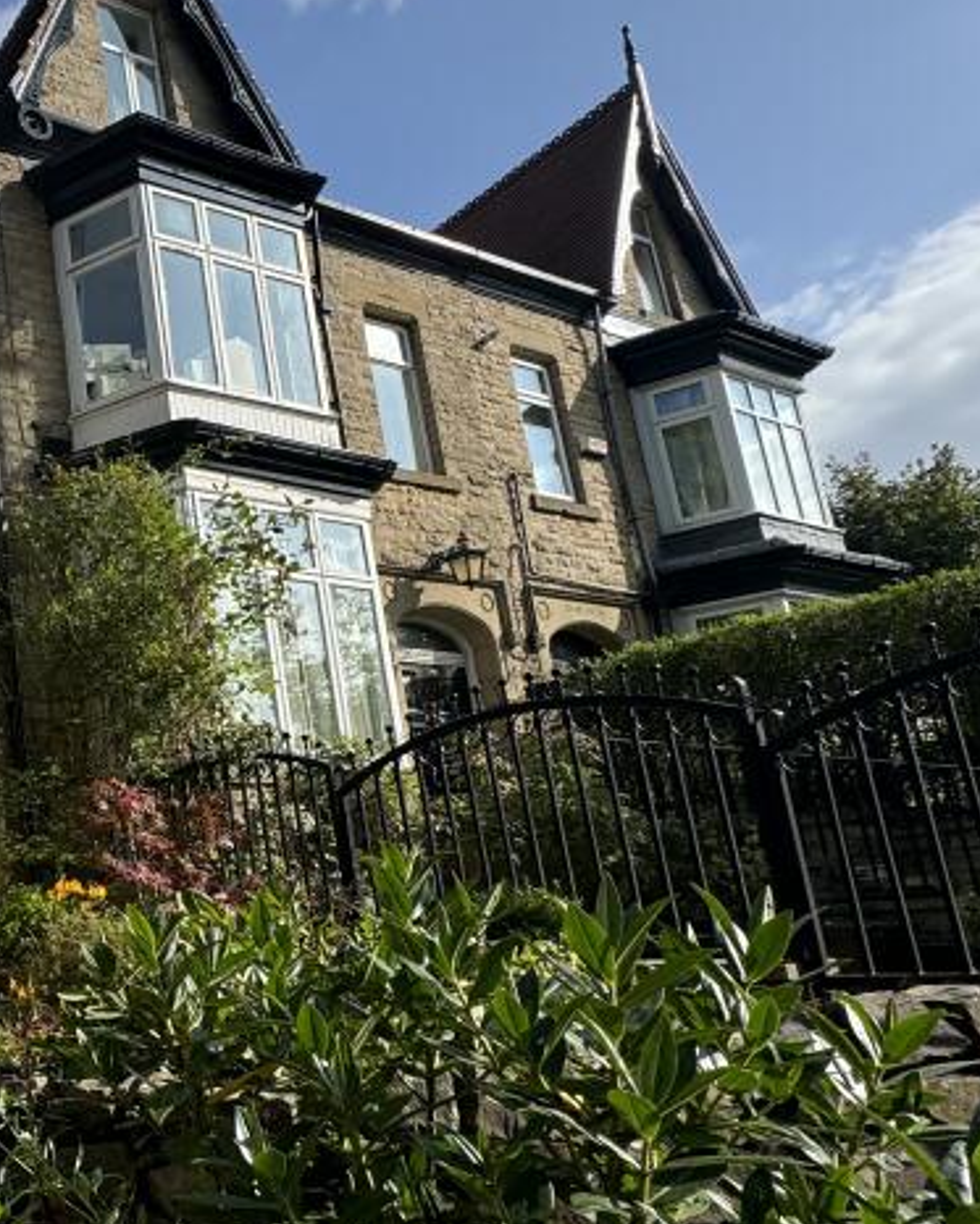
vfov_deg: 58.3
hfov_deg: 38.4
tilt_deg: +11.7
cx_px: -145
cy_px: 735
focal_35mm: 30
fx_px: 1087
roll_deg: +4.1
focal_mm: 2.22
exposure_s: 1/1020
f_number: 2.2
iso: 40
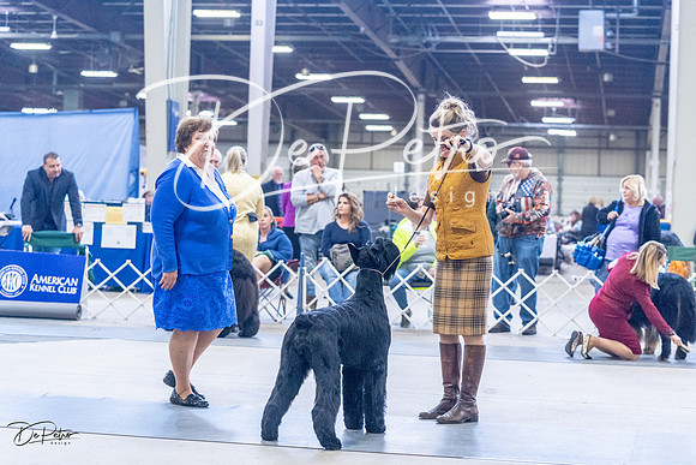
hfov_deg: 27.3
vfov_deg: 18.4
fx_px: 1431
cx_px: 348
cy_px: 232
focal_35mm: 74
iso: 6400
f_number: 3.5
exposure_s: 1/320
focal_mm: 74
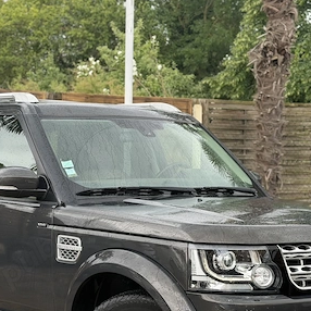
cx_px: 147
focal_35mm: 89
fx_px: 905
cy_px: 244
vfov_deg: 19.3
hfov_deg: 19.5
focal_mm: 6.76
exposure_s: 1/553
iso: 80
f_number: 1.78
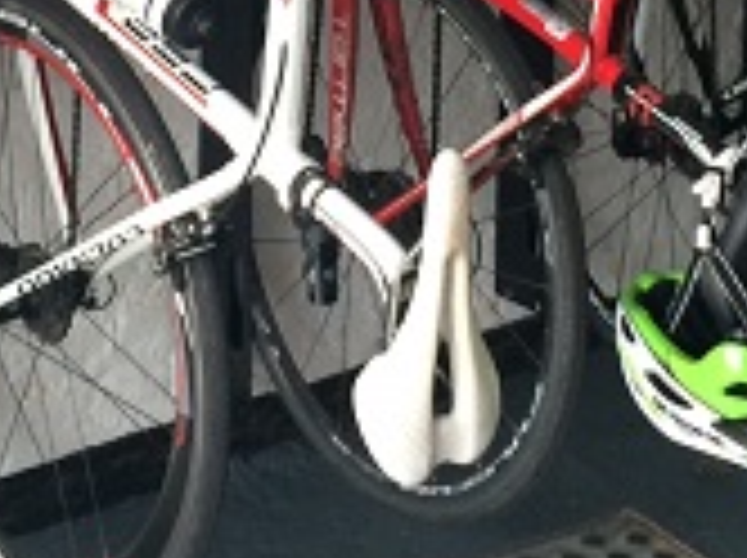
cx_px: 418
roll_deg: +0.3
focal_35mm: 105
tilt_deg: -6.7
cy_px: -342
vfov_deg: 13.1
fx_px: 2263
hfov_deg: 18.7
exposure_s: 1/30
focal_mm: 4.15
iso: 40
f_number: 2.2
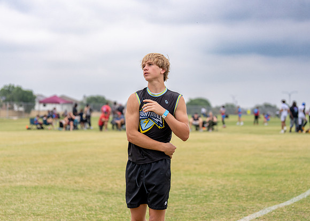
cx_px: 155
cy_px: 110
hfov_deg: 25.8
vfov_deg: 18.6
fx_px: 677
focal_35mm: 77
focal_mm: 70
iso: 160
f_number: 2.8
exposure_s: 1/2000
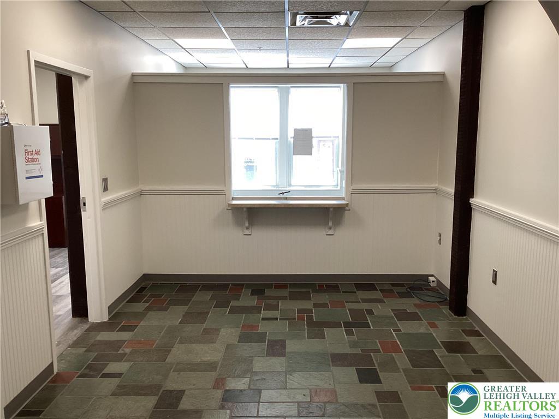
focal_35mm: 31
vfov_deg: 45.4
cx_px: 280
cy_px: 210
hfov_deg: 58.4
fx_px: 501
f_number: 2.4
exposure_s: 1/120
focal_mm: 3.3
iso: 80
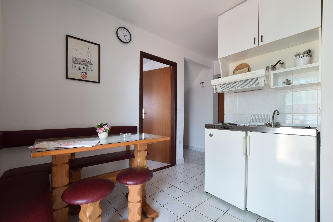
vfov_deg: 77.3
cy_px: 111
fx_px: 139
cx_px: 166
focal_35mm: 15
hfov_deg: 100.4
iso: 800
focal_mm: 10
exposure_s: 1/25
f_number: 8
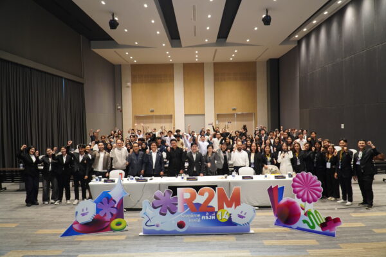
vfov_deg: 43.6
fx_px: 322
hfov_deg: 61.9
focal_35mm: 30
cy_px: 128
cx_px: 193
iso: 640
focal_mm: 20
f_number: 4
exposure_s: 1/30
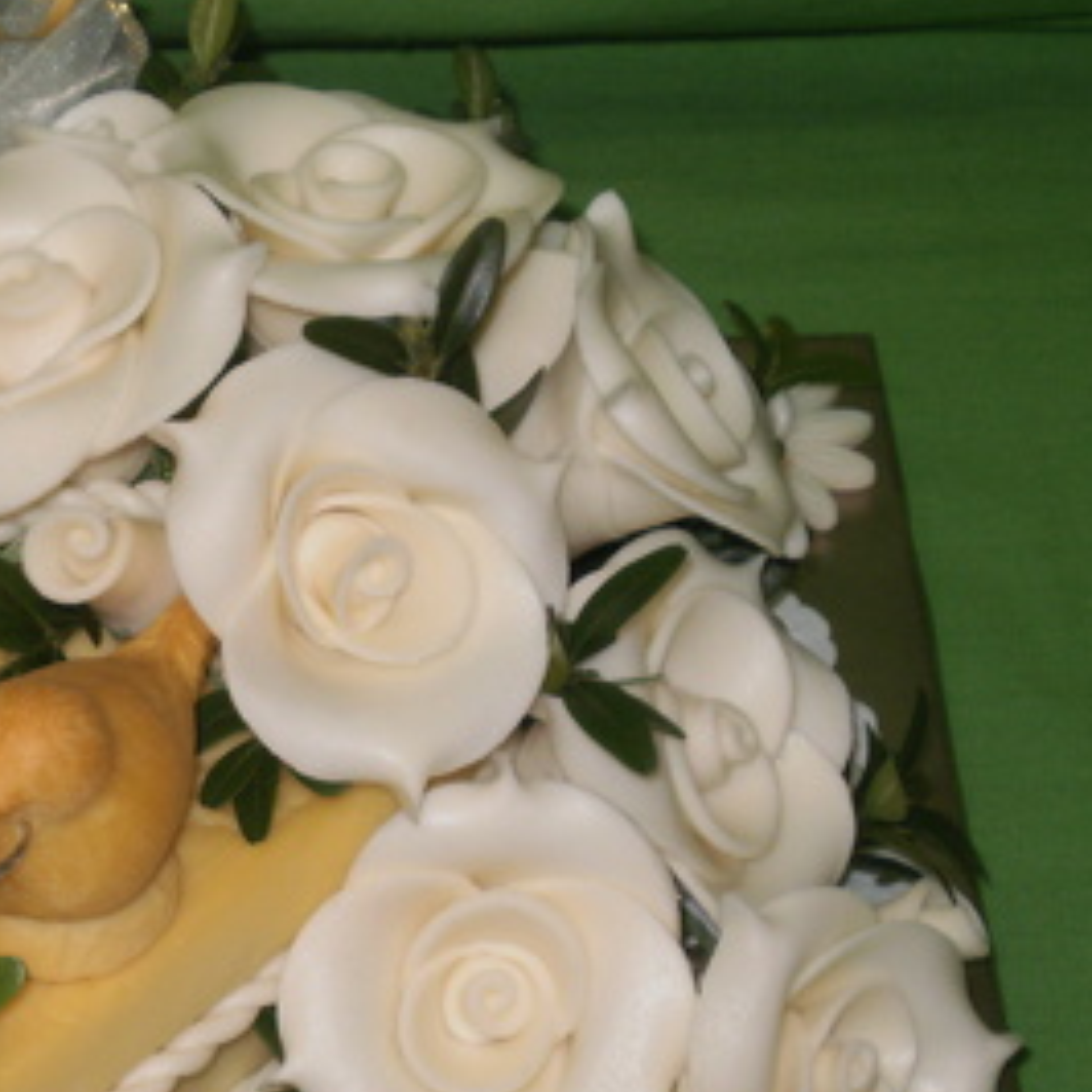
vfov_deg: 13.2
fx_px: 4711
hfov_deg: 13.0
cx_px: -74
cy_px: 858
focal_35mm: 132
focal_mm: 10.3
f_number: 4.2
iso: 100
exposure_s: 1/40
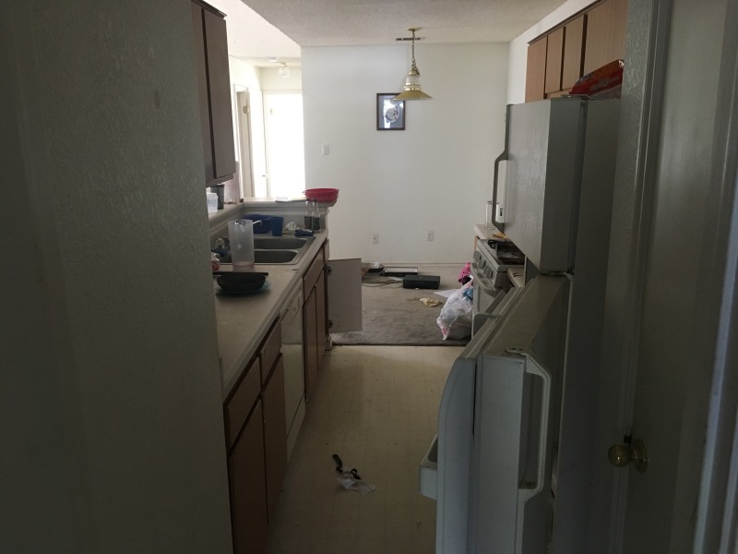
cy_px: 277
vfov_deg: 48.2
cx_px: 369
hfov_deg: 61.7
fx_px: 618
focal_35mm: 29
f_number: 2.2
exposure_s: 1/24
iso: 200
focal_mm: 4.15
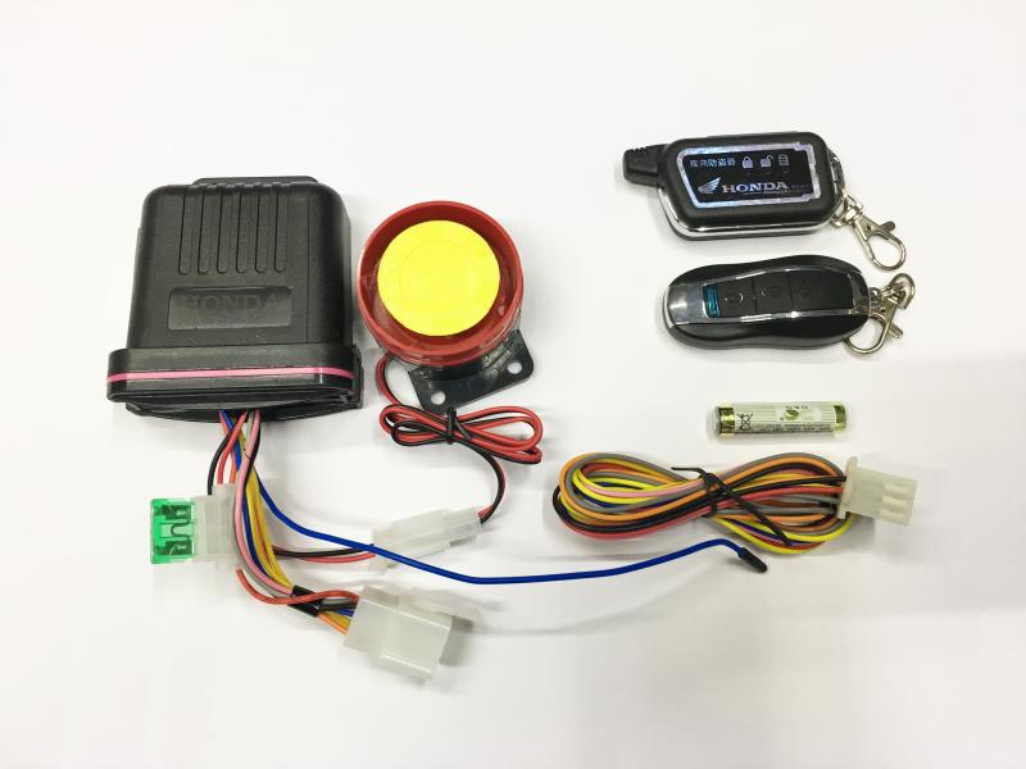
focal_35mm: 29
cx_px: 513
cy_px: 384
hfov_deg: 61.7
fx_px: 860
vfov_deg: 48.2
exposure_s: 1/30
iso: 50
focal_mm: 4.15
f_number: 2.2
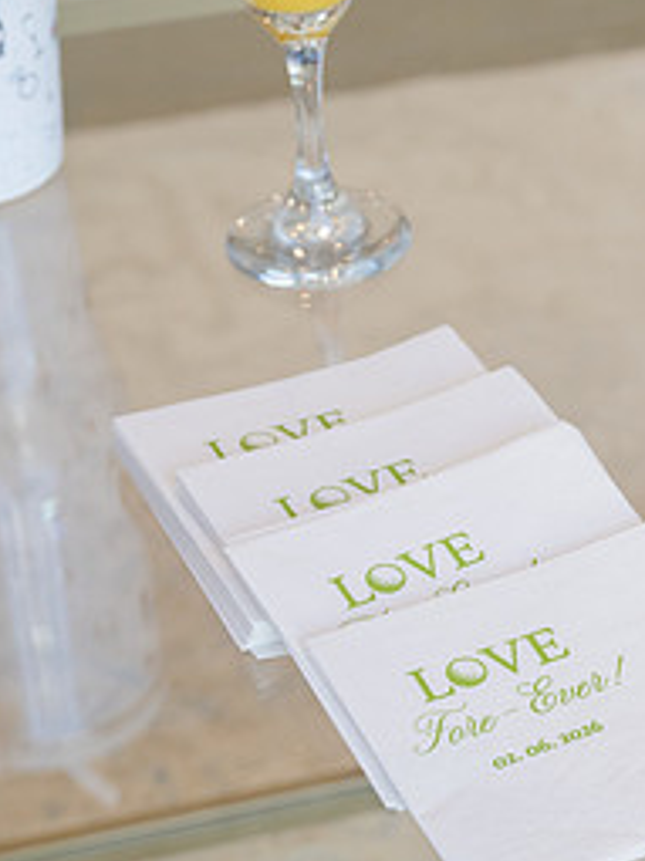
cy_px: 258
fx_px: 3456
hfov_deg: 10.3
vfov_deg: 14.2
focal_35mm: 139
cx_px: 971
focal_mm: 60
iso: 800
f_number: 5.6
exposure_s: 1/100
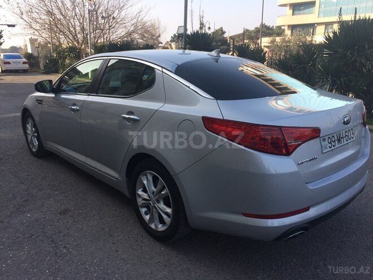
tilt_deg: -16.1
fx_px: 312
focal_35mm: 29
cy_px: 140
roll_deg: -1.2
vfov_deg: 48.2
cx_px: 186
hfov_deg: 61.7
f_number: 2.2
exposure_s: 1/662
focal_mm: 4.15
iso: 32
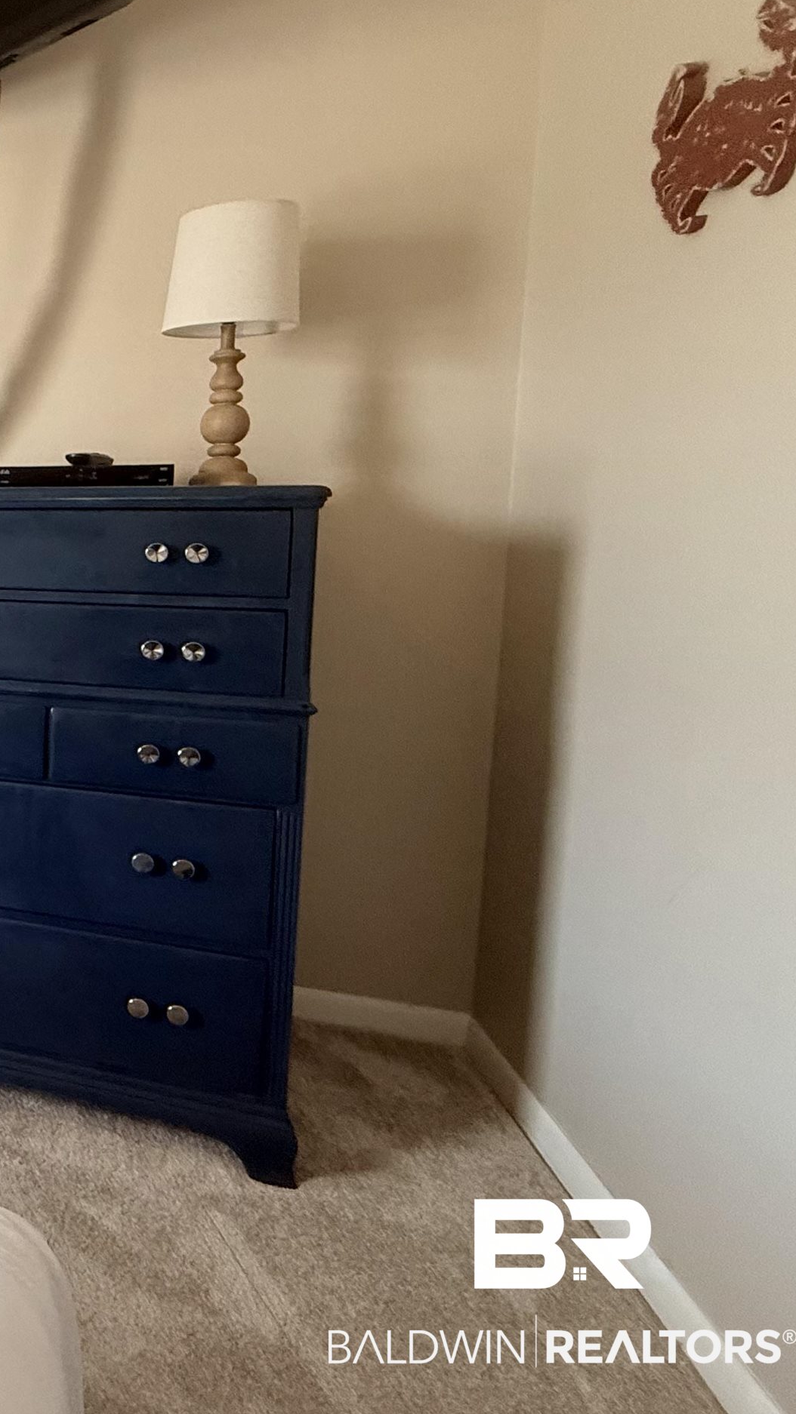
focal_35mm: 25
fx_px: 938
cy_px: 582
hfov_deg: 31.5
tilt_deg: -4.4
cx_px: -308
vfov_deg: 73.4
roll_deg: +0.7
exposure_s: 1/120
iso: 200
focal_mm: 2.22
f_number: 2.2
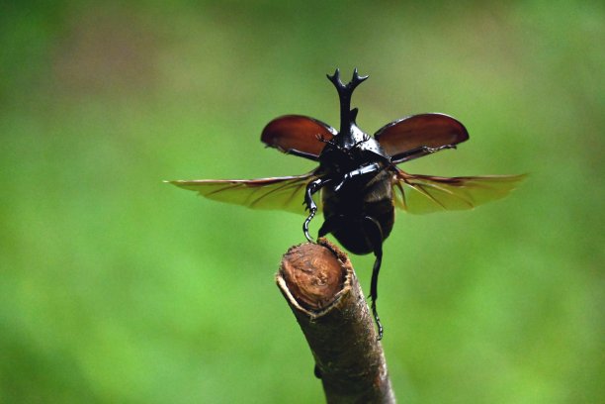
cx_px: 302
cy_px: 202
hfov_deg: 7.2
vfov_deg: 4.8
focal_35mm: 285
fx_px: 4789
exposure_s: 1/2500
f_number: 5.6
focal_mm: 190
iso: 8000
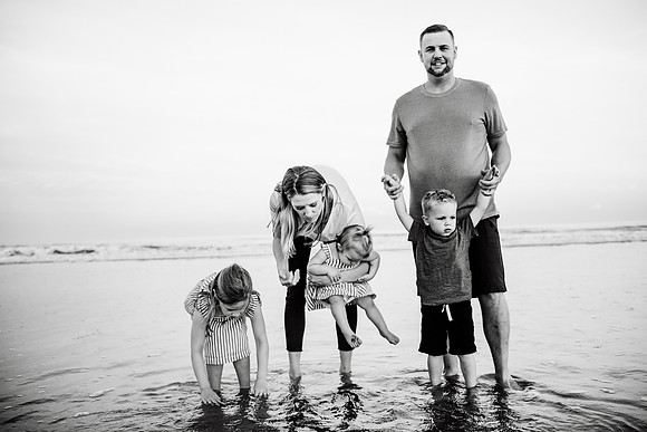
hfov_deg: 54.4
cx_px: 324
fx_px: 629
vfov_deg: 37.9
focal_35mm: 35
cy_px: 216
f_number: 2.8
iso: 250
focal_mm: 35
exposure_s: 1/500
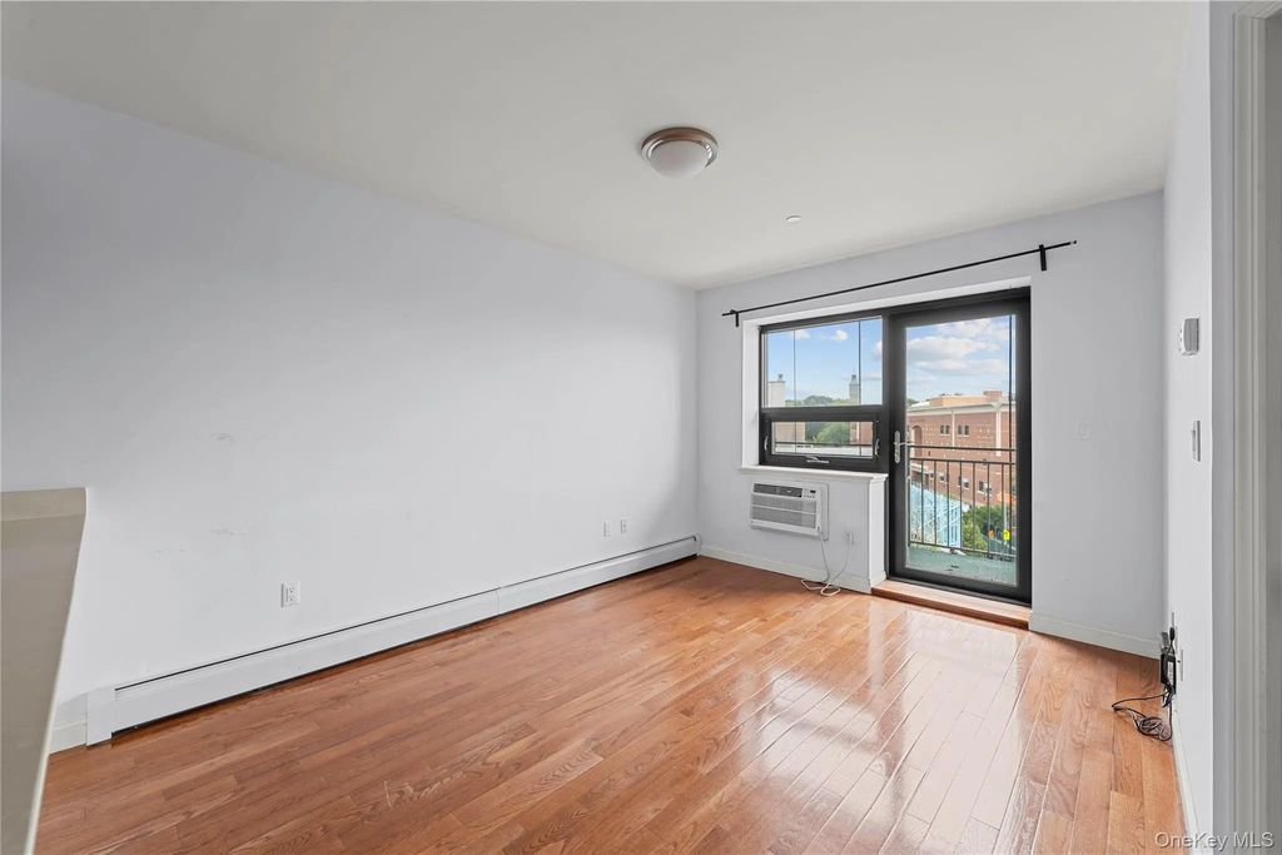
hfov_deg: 104.2
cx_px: 641
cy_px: 428
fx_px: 499
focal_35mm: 14
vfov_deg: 81.2
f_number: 10
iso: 250
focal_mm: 14
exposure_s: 1/2.5
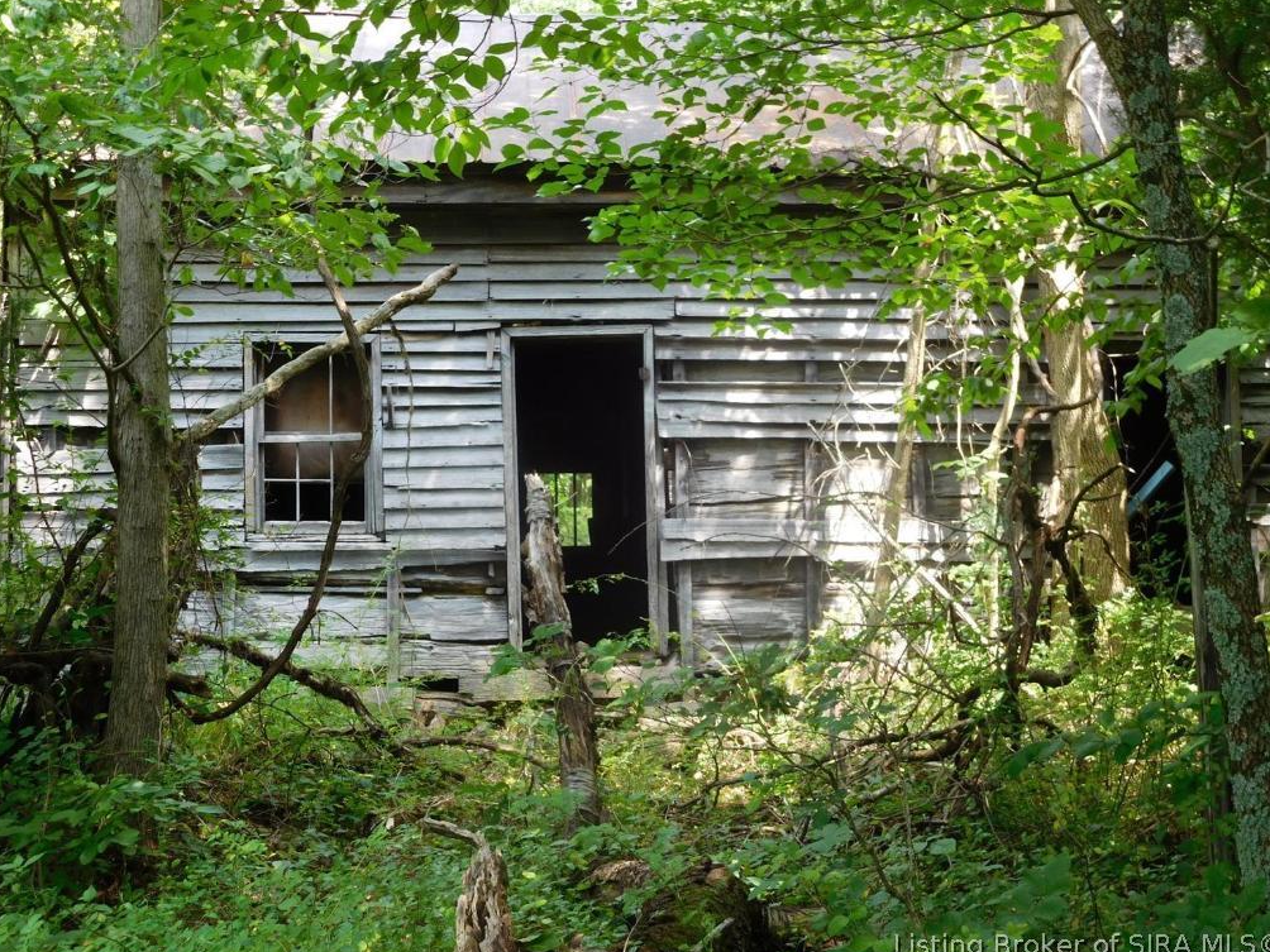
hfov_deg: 37.5
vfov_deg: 28.6
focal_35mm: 51
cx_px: 644
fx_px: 1871
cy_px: 480
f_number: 4.1
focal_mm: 8.9
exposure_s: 1/50
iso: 125
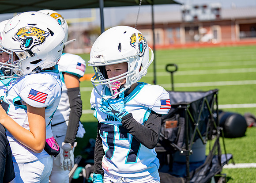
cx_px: 128
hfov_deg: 26.0
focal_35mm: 76
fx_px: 554
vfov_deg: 18.7
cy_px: 92
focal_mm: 70
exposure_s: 1/1600
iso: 125
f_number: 2.8
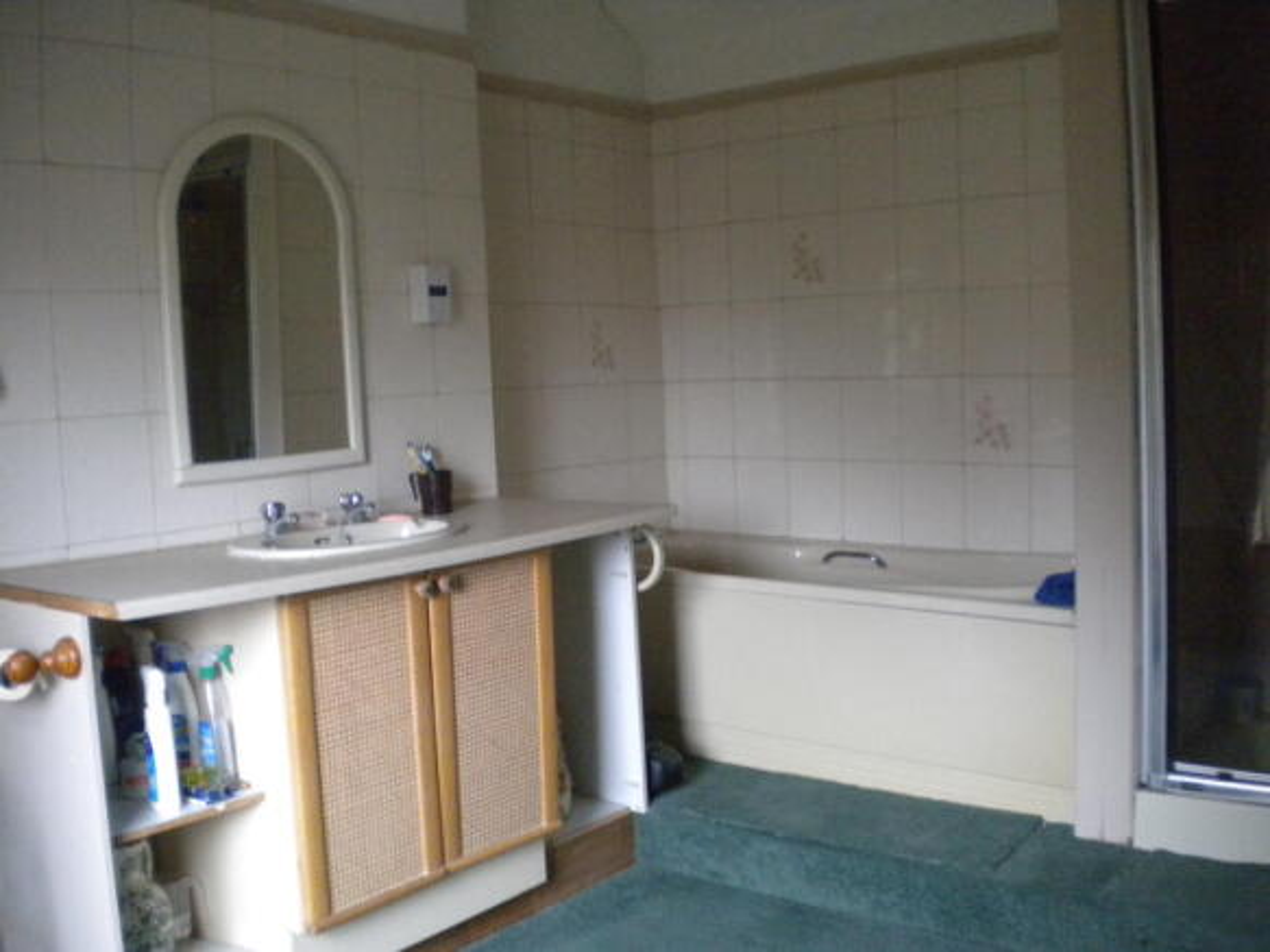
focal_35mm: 35
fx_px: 1284
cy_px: 476
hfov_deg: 52.6
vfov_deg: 40.7
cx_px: 635
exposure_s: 1/59.1
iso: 740
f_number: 3.1
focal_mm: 6.3
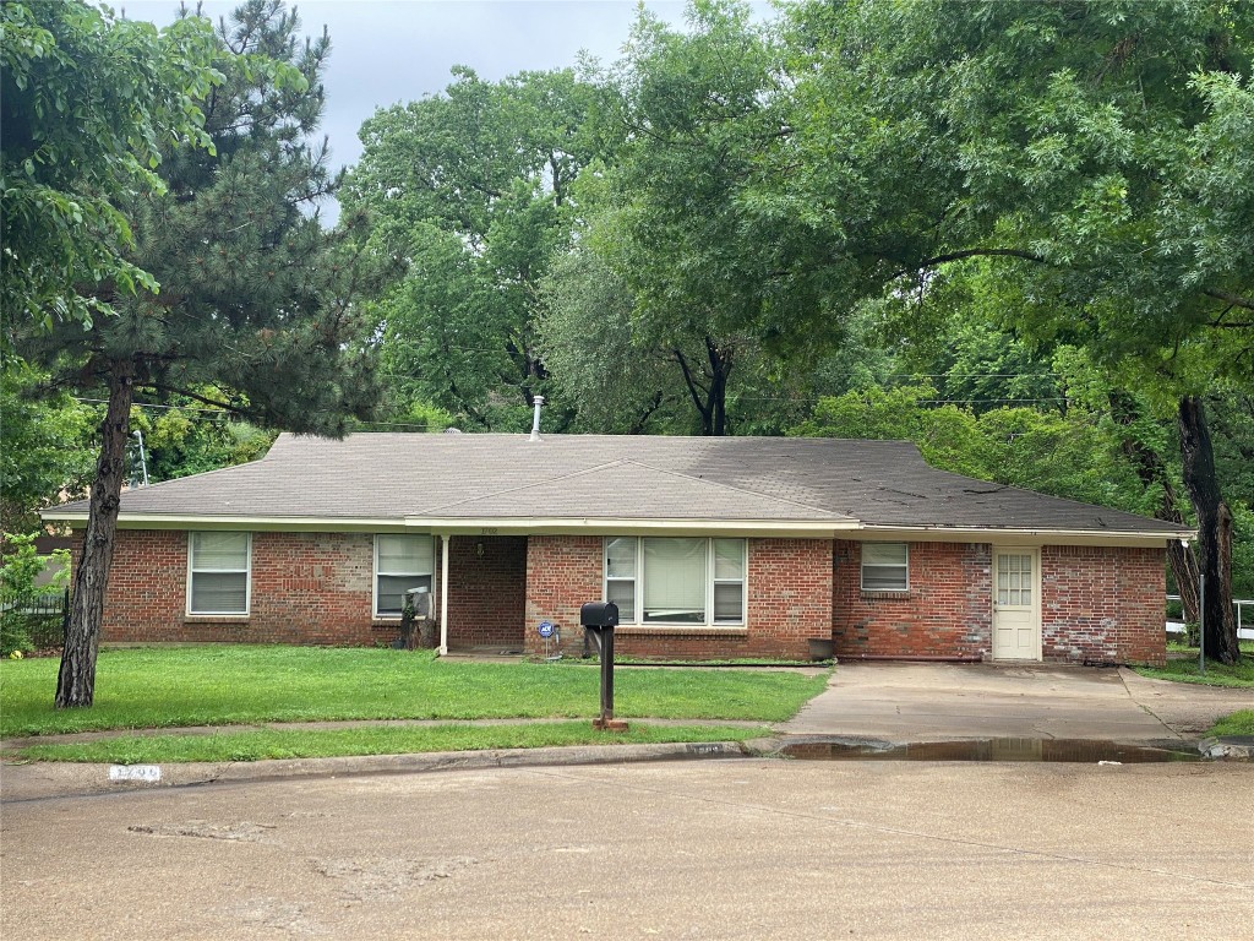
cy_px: 470
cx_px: 627
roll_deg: -1.1
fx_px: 1884
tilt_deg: +1.9
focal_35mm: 52
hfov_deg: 36.8
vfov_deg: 28.0
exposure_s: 1/558
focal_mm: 6
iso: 20
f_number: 2
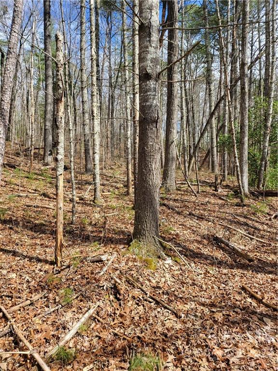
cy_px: 186
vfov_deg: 71.6
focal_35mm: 24
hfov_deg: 56.8
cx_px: 139
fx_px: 257
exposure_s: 1/897
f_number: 1.8
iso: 40
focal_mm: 5
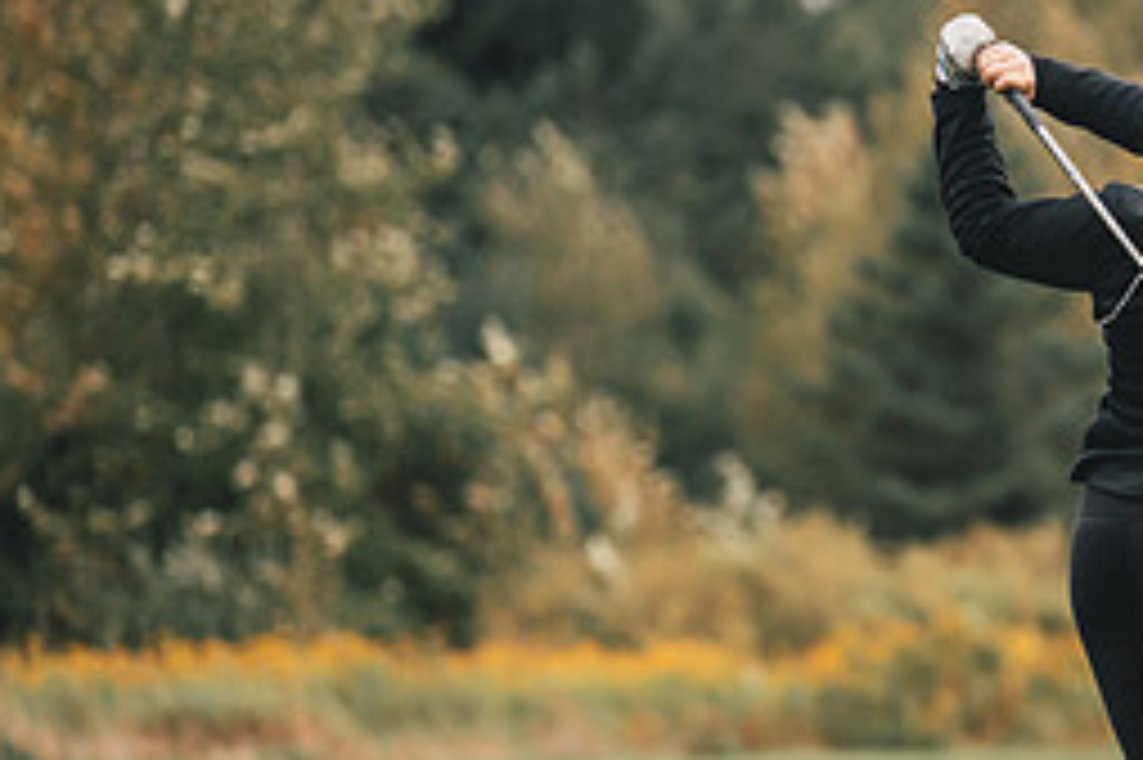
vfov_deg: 4.9
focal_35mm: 281
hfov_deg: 7.3
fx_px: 8916
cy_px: 542
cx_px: 1210
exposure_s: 1/1250
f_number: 2.8
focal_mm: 123
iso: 800
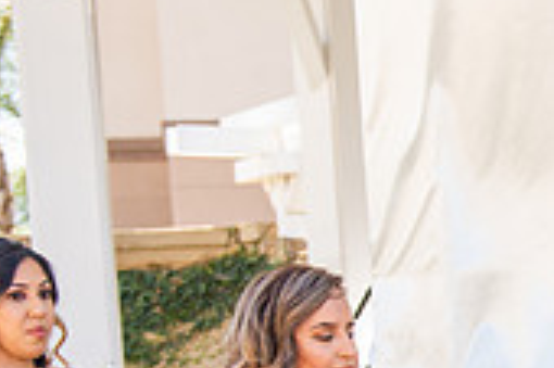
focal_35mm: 123
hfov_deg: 15.3
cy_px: 484
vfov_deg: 10.9
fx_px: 1891
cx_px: 841
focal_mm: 36
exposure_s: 1/250
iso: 100
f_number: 3.5
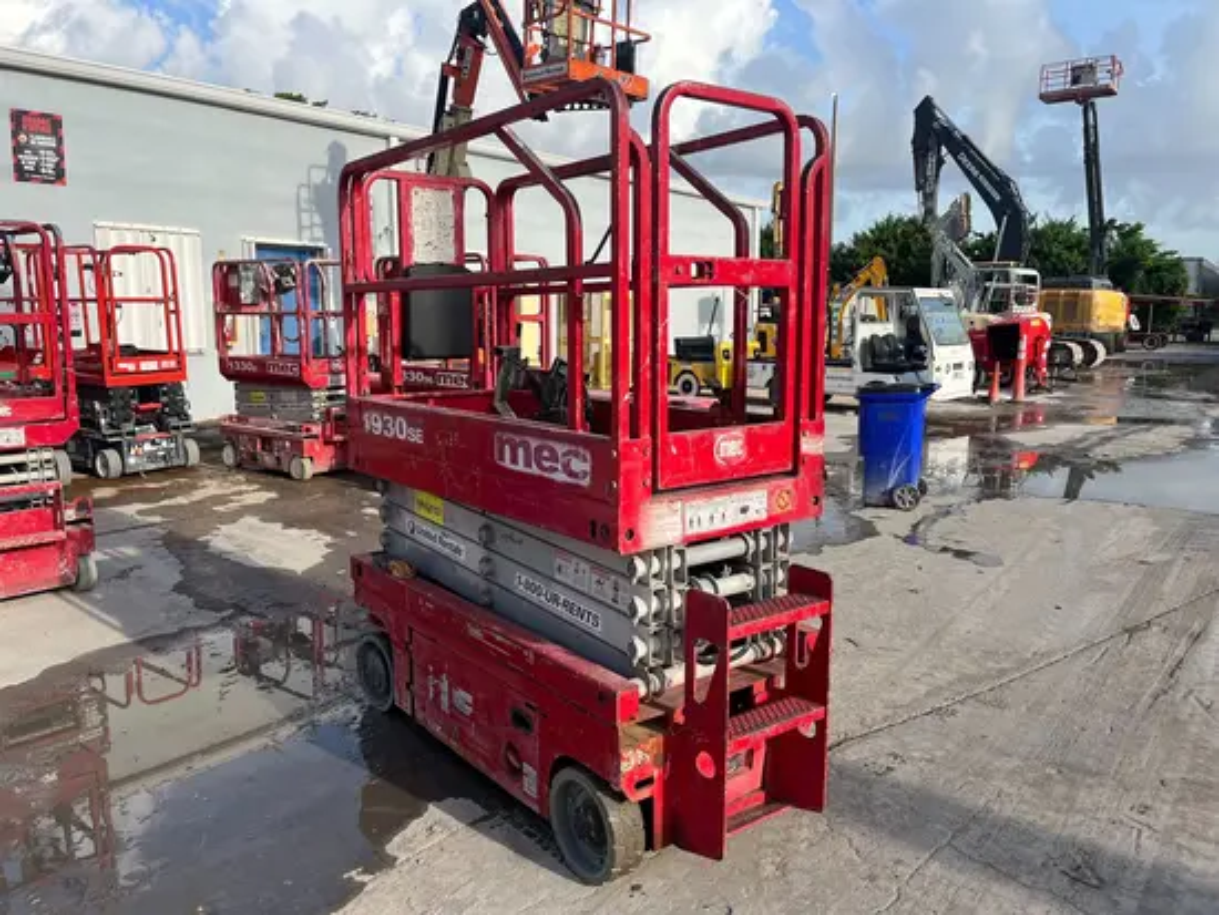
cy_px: 458
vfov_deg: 53.1
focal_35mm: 26
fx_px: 916
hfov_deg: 67.3
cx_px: 610
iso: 50
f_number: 1.6
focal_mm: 5.1
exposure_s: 1/1832
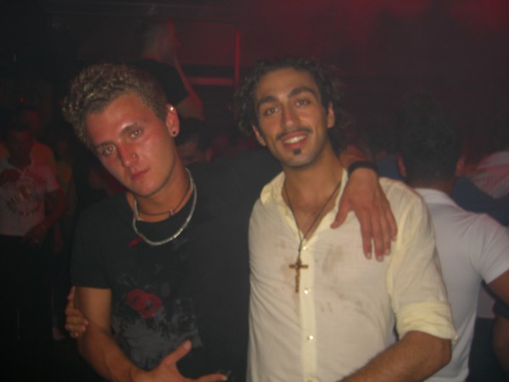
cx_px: 254
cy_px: 191
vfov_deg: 37.7
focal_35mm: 38
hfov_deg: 49.0
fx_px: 559
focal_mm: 7.9
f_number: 2.8
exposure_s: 1/60
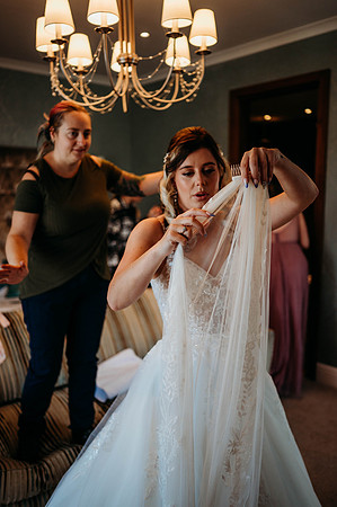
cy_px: 254
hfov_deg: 37.8
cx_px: 168
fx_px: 493
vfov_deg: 54.5
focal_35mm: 35
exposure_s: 1/500
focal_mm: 35
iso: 400
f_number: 1.8
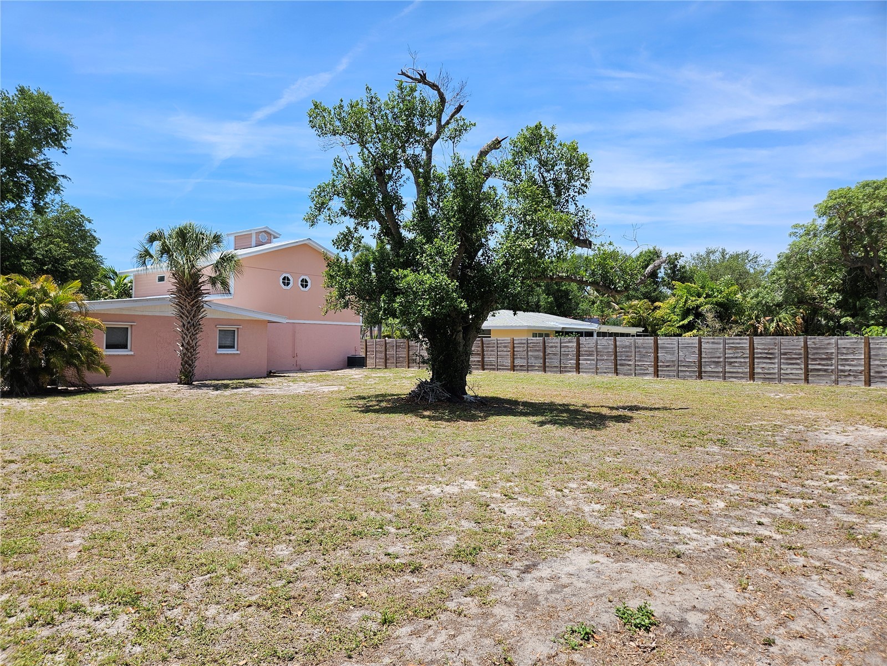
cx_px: 444
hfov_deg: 73.9
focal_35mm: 23
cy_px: 333
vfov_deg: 58.9
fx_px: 589
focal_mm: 5.4
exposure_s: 1/1336
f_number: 1.8
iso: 25
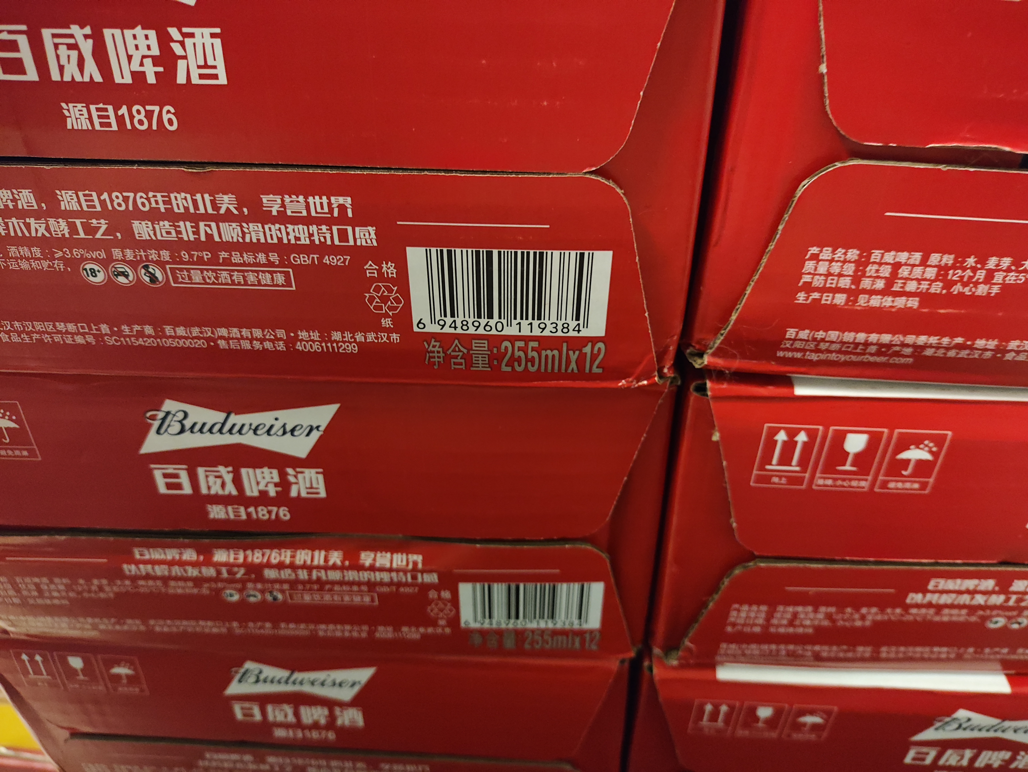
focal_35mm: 24
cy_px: 386
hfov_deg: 71.6
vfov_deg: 56.9
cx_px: 514
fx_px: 713
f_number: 1.8
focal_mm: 4.68
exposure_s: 1/25
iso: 1914
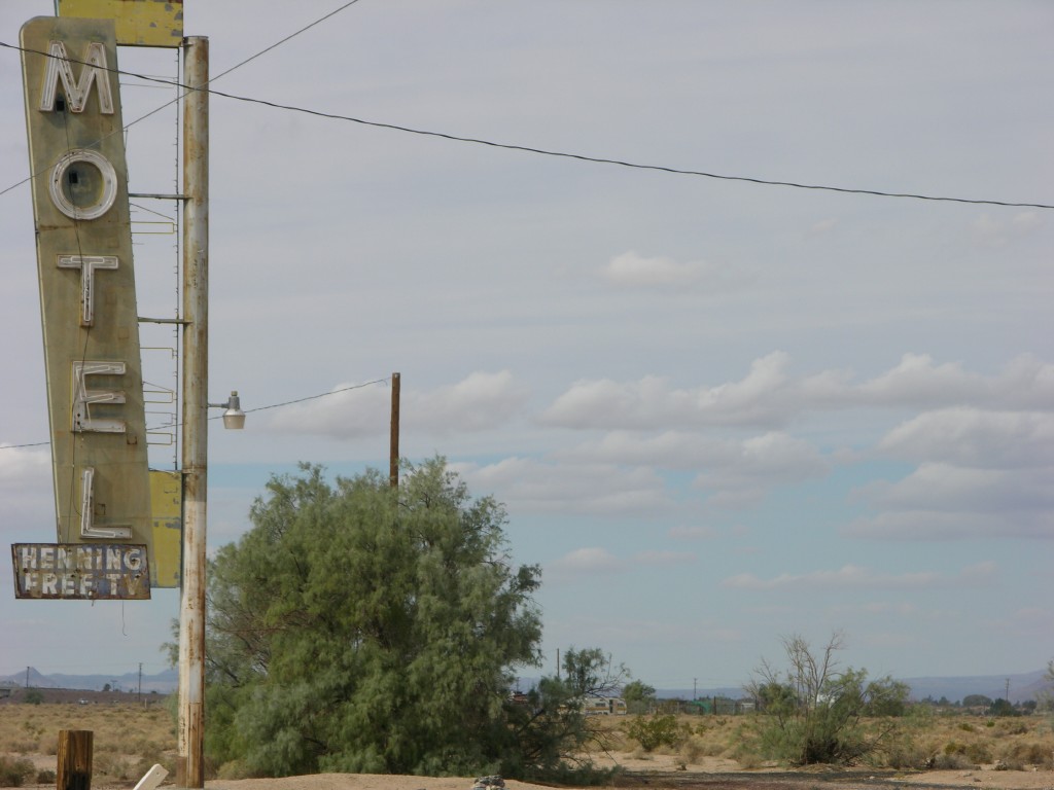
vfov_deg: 8.2
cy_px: 395
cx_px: 527
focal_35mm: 180
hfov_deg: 11.0
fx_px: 5481
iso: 50
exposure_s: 1/413
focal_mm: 44.7
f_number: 6.3
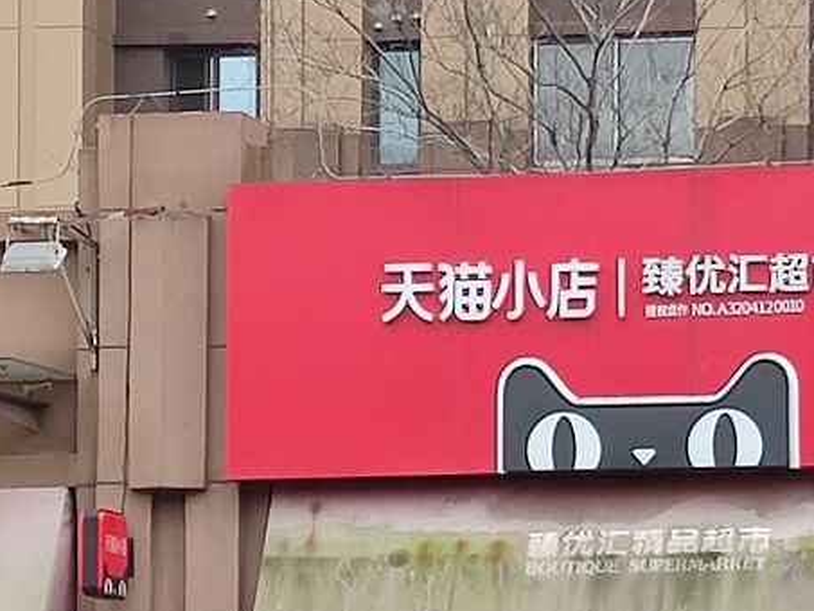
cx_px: 629
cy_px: 297
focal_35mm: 294
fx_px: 6915
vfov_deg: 5.1
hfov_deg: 6.7
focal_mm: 6.72
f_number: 1.69
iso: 50
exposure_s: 1/125
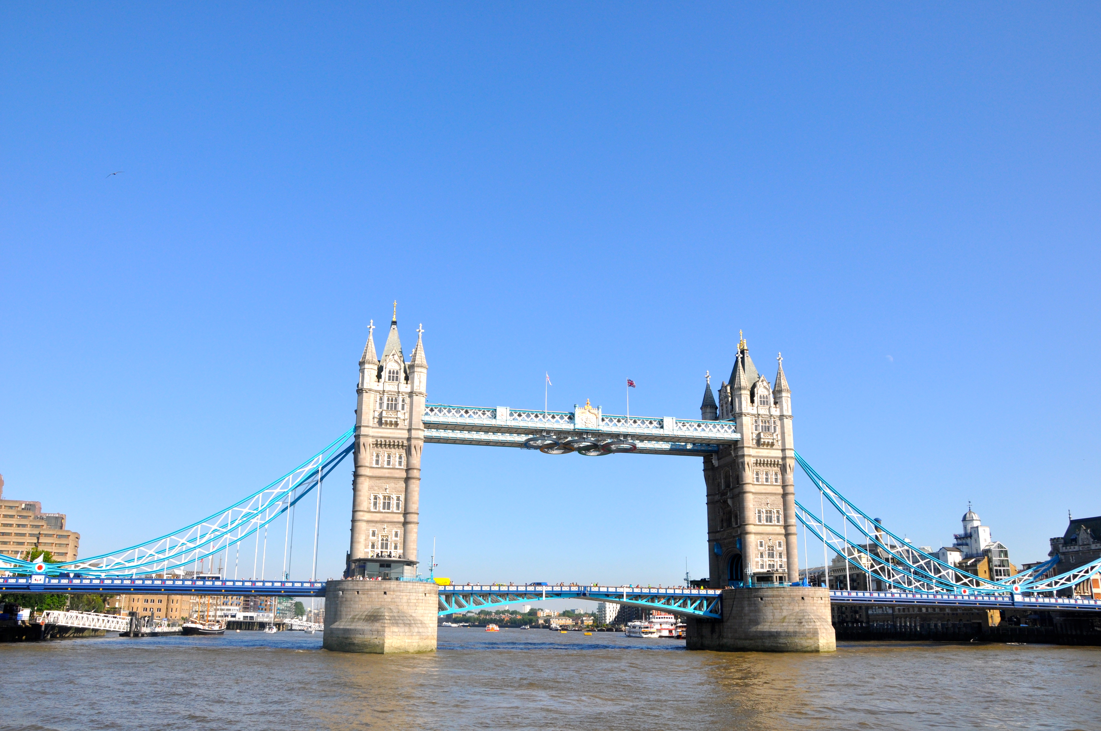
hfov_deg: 67.4
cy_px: 366
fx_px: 825
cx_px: 550
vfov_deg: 47.8
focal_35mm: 27
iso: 320
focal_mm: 18
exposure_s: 1/500
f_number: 11
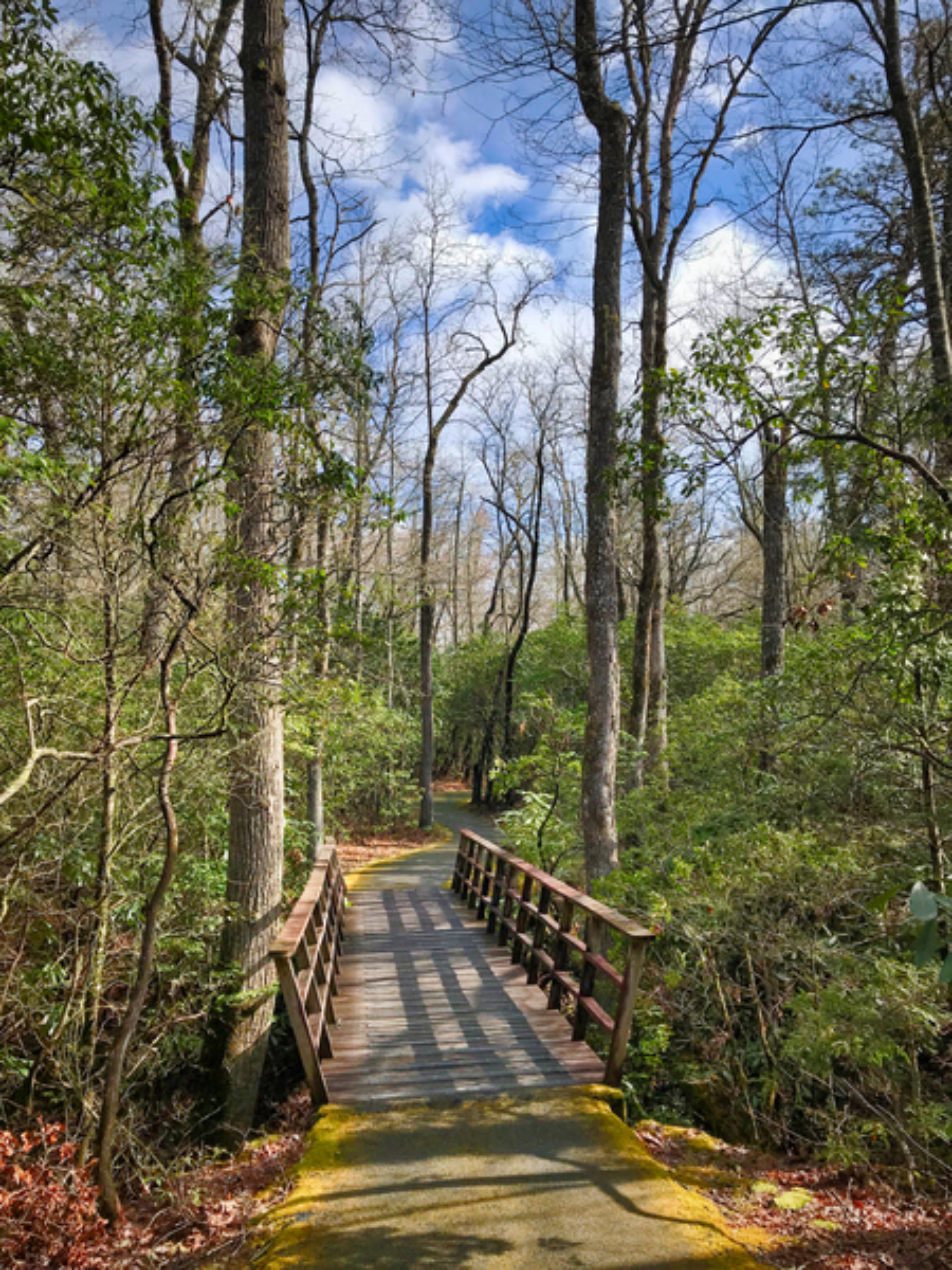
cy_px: 635
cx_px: 476
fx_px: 1027
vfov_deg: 63.4
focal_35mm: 28
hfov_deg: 49.7
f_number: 1.8
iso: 20
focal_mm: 3.99
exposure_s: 1/1570
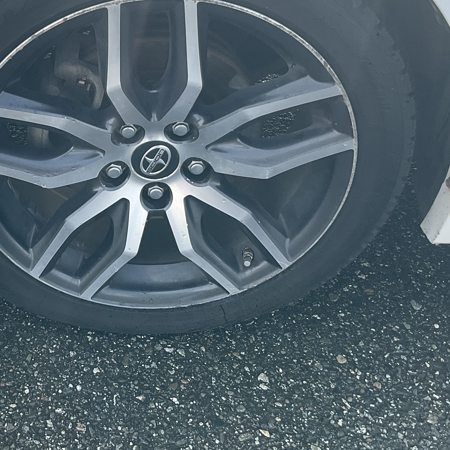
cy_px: 165
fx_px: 853
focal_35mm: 58
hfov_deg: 28.9
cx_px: 90
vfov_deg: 29.4
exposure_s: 1/642
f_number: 1.8
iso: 25
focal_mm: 3
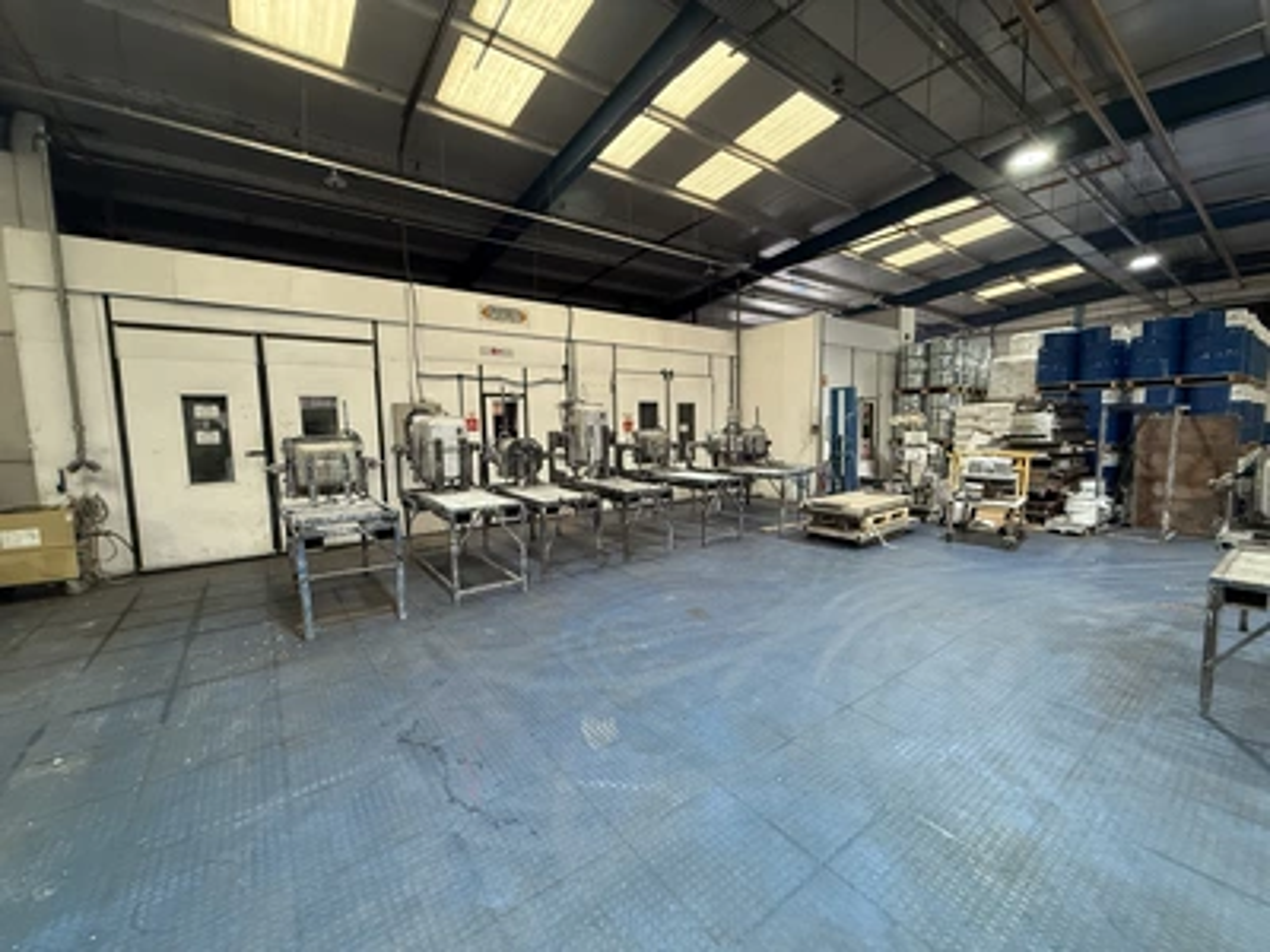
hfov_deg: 102.1
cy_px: 476
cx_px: 635
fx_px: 514
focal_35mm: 14
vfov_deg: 85.7
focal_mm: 2.22
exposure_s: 1/88
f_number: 2.2
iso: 320
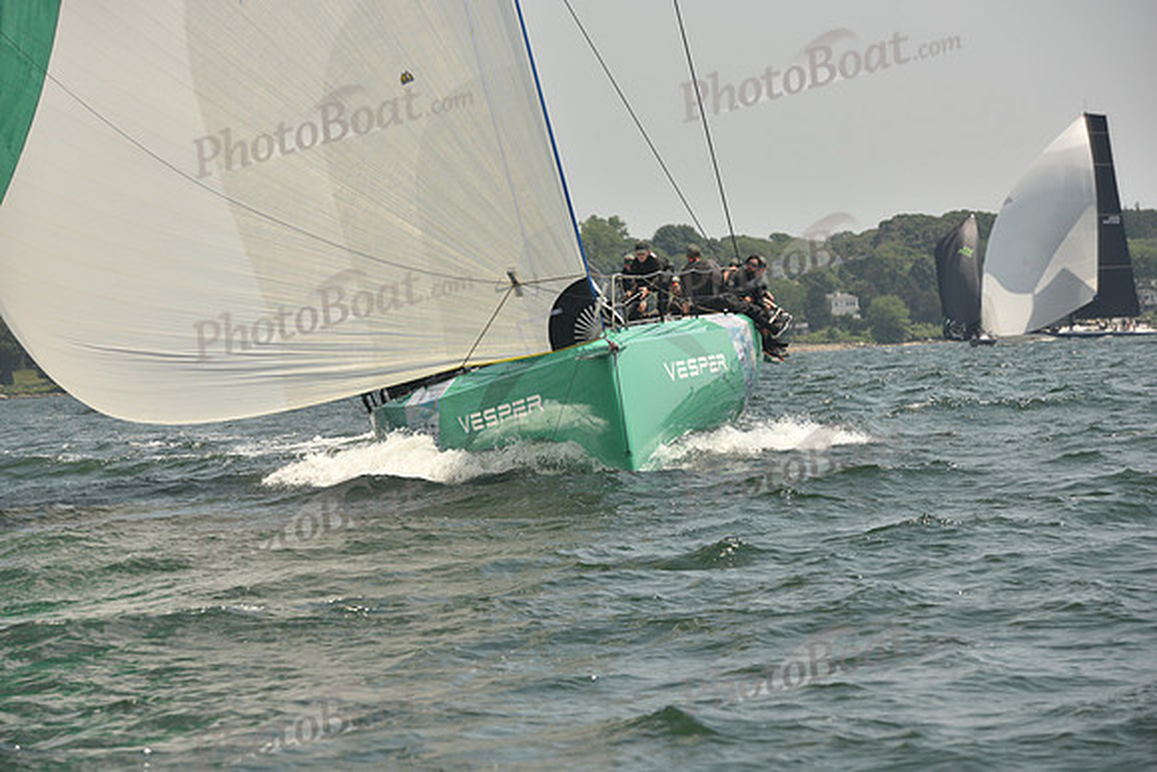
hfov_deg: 13.7
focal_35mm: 150
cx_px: 578
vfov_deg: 9.2
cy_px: 386
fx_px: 4822
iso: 250
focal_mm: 150
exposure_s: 1/640
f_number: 7.1
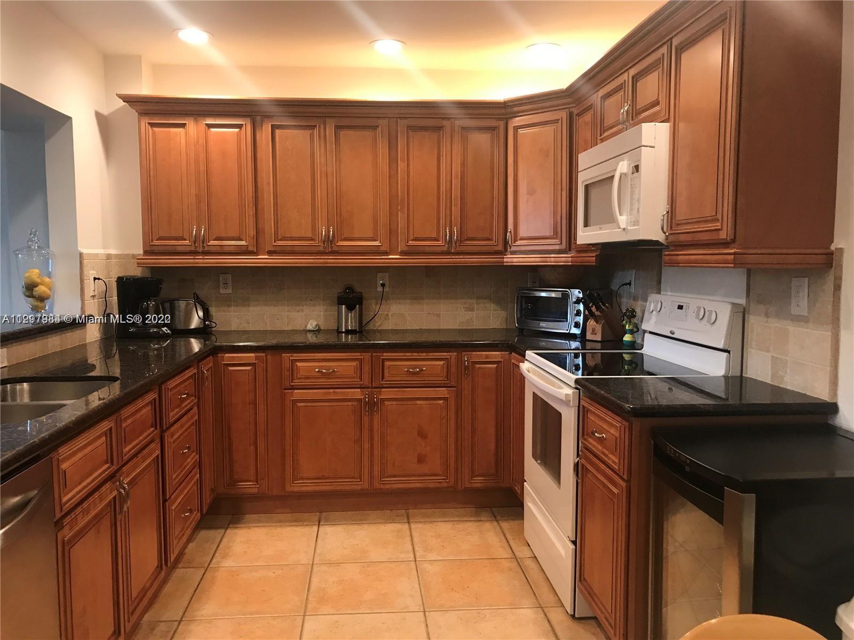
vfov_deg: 49.7
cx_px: 427
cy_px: 320
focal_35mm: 28
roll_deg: +1.3
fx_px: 691
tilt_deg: -5.2
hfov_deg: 63.4
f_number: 1.8
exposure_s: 1/30
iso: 40
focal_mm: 3.99
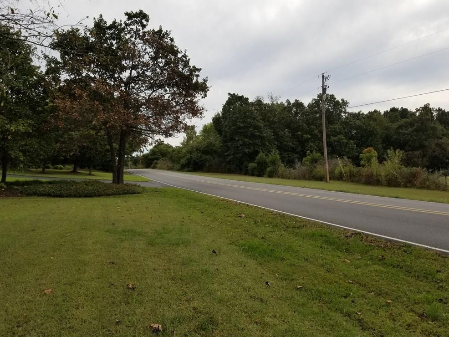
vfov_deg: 51.4
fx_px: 350
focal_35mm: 27
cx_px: 224
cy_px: 164
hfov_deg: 65.3
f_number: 1.7
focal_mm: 4.25
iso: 50
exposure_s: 1/2424
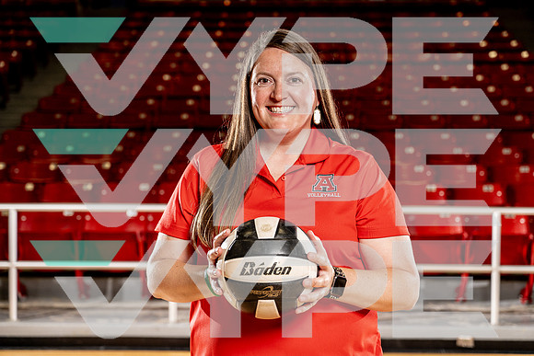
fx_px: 964
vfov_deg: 20.9
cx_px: 267
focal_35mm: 65
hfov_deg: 31.0
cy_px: 178
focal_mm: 65
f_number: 4
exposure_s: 1/250
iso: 400
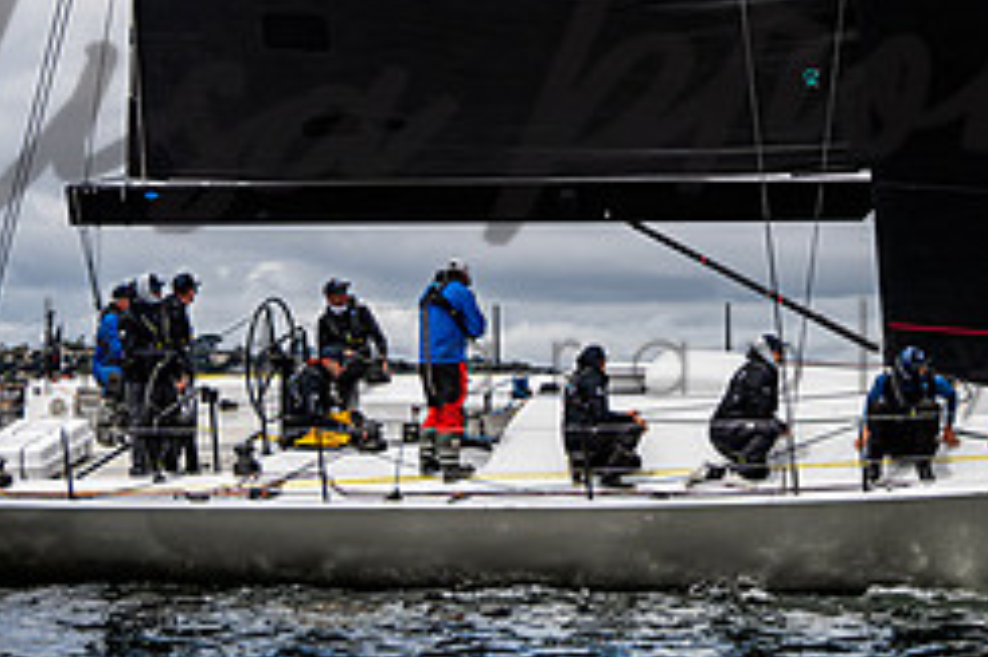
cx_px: 818
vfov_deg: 10.3
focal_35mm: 132
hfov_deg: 15.4
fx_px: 3620
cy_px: 59
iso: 500
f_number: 7.1
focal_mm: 55
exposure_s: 1/2000
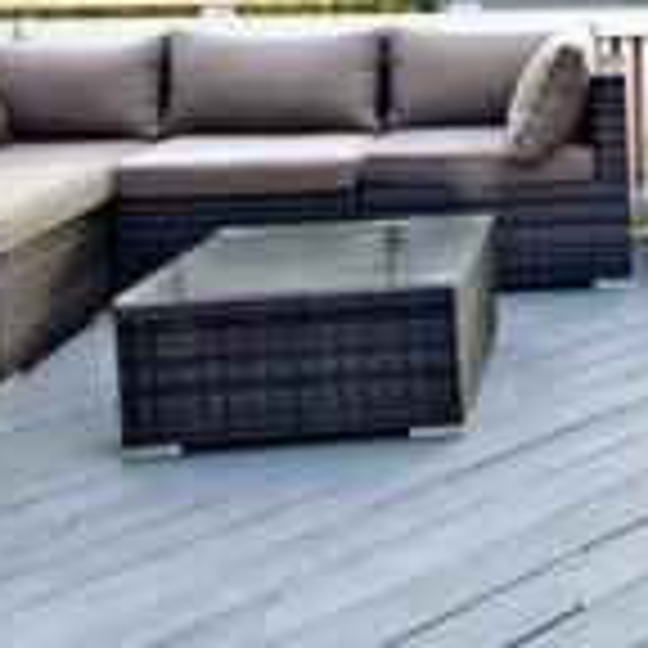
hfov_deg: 26.9
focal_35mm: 58
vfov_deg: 27.6
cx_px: 734
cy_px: -25
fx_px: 1228
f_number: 22
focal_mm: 10
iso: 500
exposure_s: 1/125
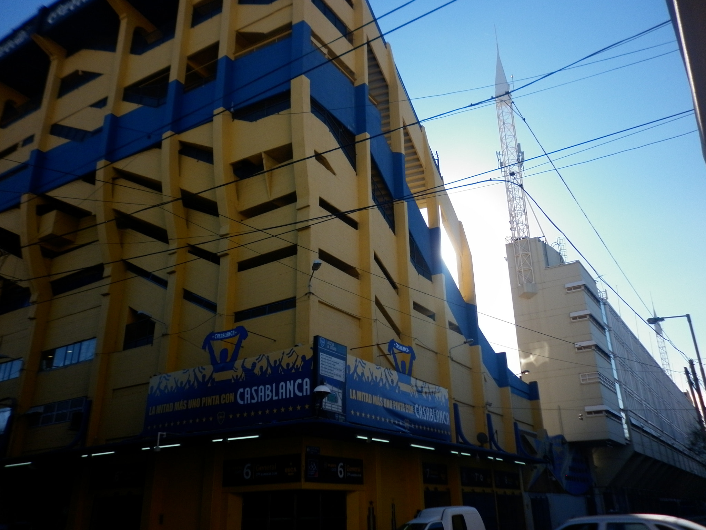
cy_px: 265
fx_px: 571
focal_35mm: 28
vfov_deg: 49.7
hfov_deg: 63.4
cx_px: 353
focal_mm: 5
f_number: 7.1
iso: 80
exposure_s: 1/160
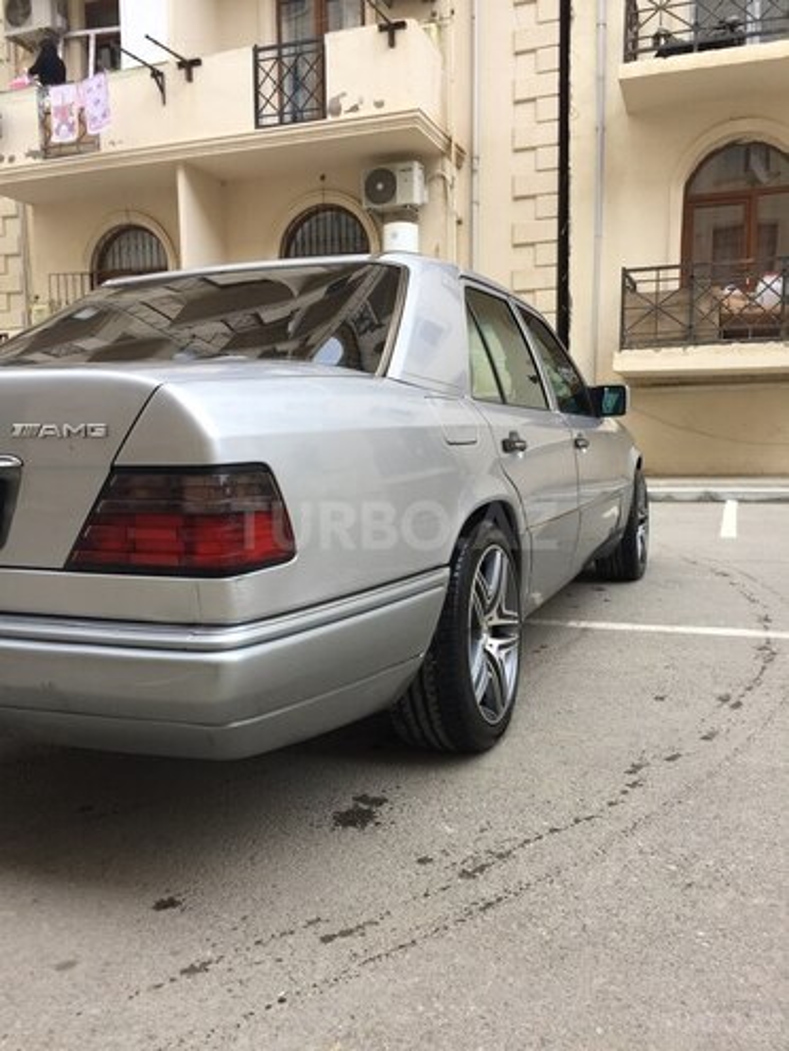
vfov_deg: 61.7
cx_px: 394
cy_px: 526
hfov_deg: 48.2
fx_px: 881
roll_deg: +0.6
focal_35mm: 29
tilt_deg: -4.4
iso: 32
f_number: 2.2
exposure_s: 1/50
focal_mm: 4.15
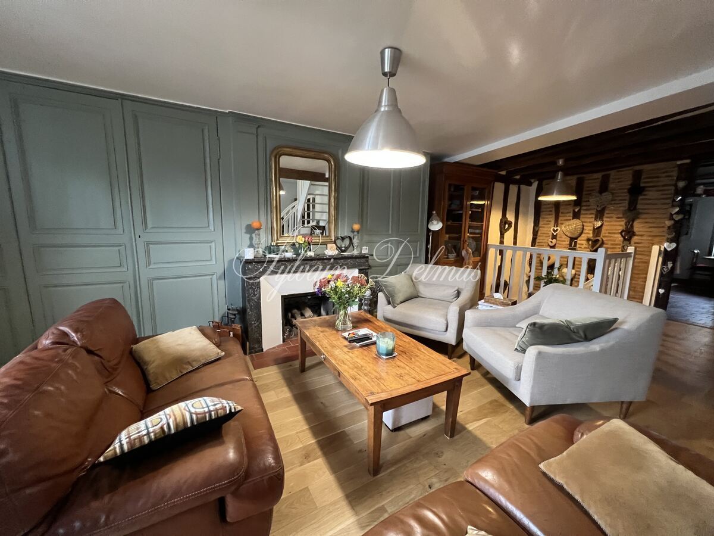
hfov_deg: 106.2
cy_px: 268
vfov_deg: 89.9
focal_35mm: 13
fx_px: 268
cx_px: 357
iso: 640
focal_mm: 1.57
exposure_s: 1/50
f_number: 1.8
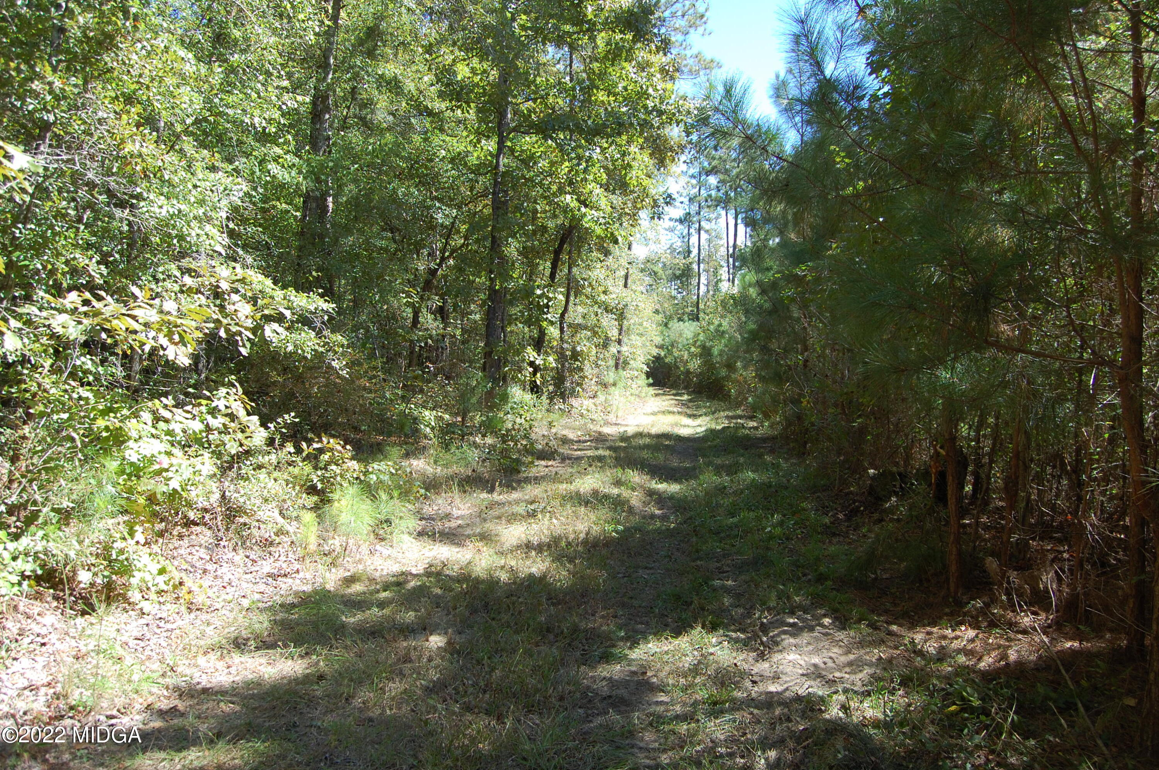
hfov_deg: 67.4
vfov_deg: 47.8
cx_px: 580
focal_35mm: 27
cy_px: 385
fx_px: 868
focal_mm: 18
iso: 200
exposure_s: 1/160
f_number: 6.3
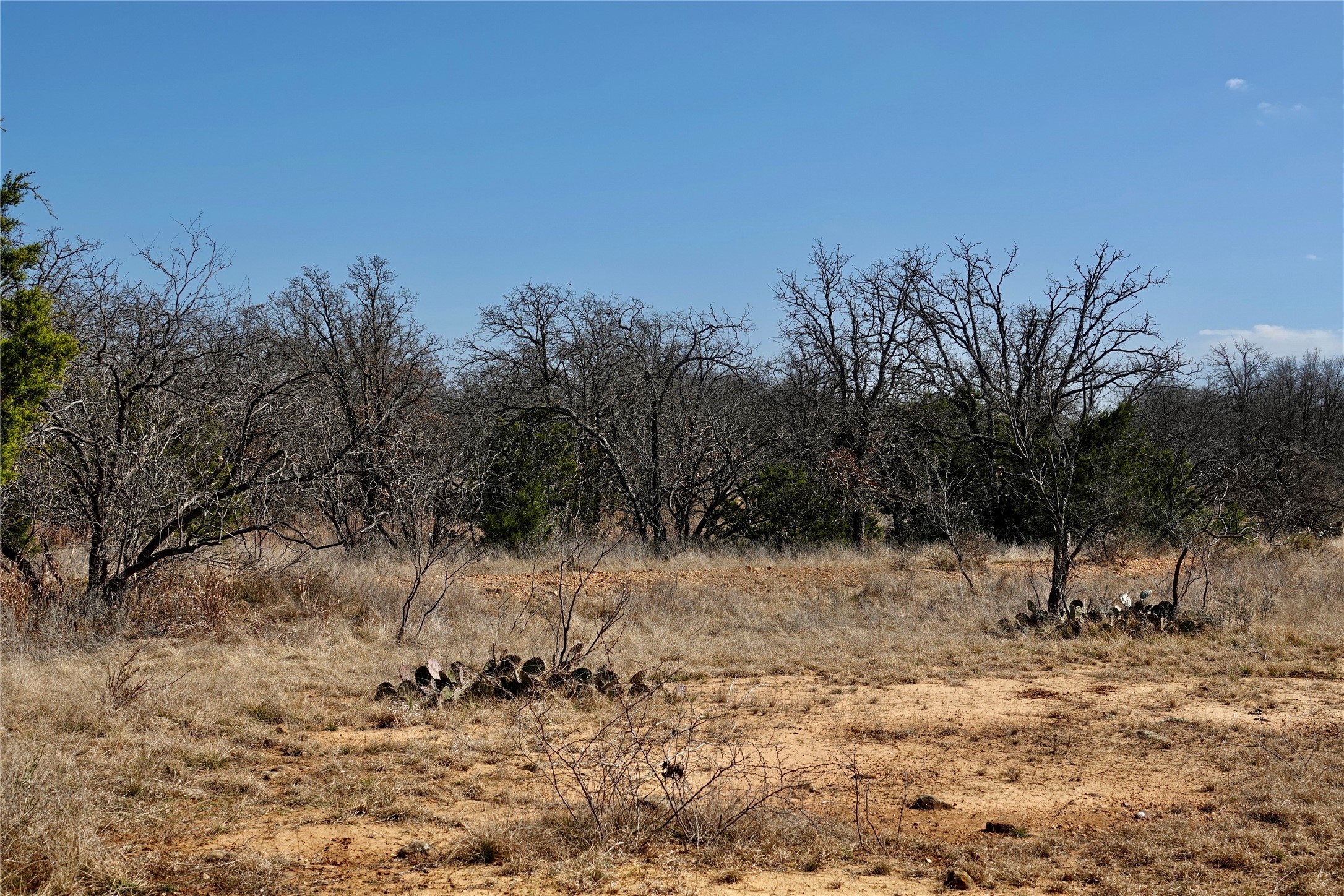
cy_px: 448
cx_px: 672
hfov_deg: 45.4
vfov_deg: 31.2
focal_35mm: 43
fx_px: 1605
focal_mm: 15.73
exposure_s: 1/800
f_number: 4
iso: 100
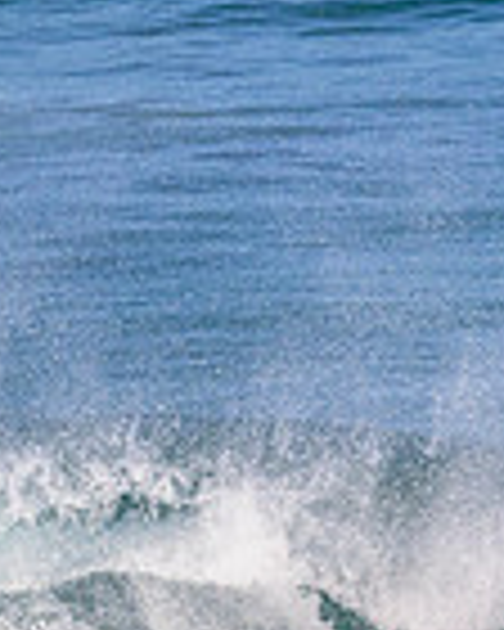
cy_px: 731
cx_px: 441
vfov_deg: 1.3
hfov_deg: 1.0
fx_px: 28304
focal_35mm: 1518
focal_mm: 390
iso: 1600
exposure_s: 1/2000
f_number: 11
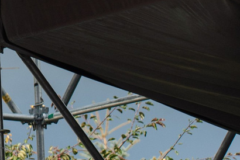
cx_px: -244
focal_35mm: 481
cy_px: 11
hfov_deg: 4.2
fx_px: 3209
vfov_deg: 2.9
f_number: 4
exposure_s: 1/800
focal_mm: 75
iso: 200
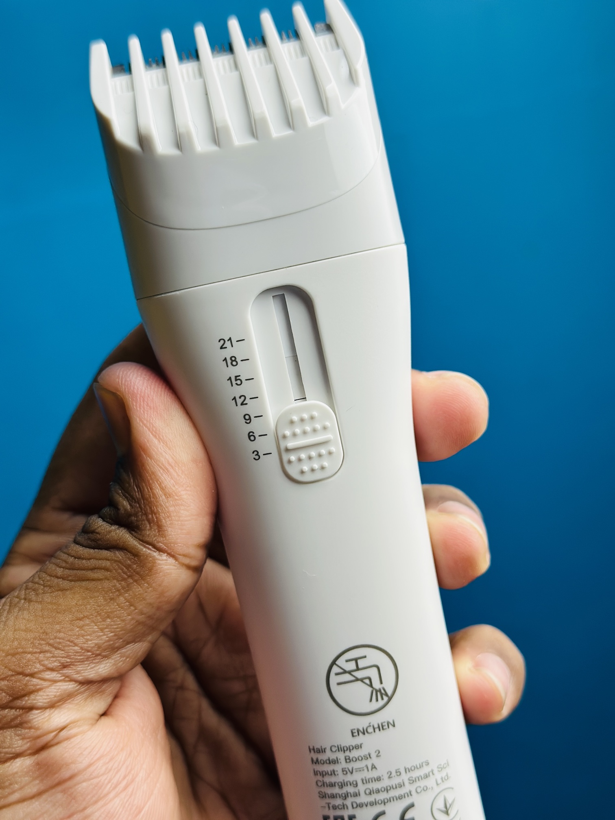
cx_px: 308
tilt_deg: -19.8
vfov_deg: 39.7
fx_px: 1137
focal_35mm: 48
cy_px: 410
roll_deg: +11.0
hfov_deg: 30.3
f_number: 1.78
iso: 100
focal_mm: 6.86
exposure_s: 1/100
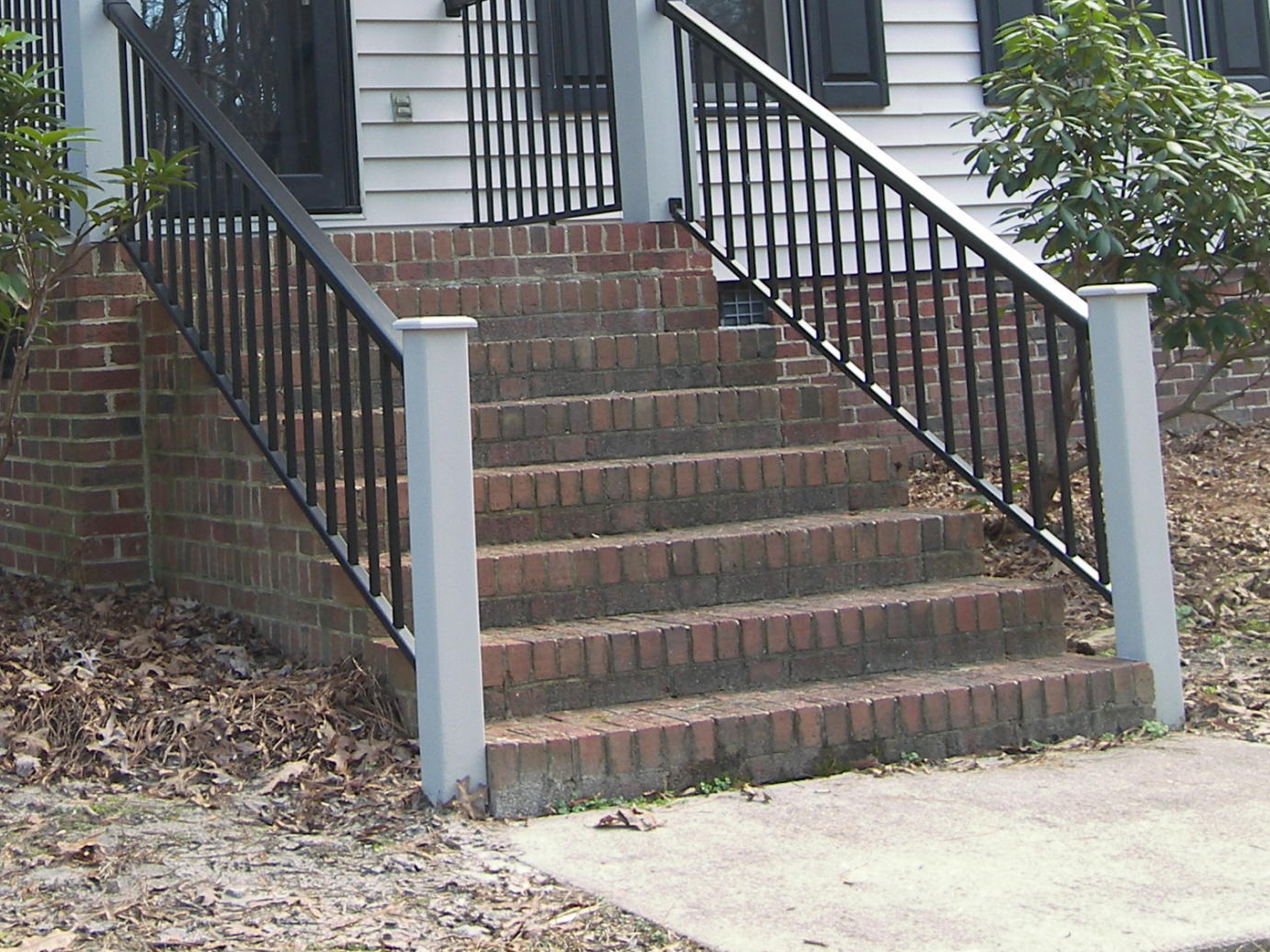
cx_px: 334
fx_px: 2531
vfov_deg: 20.5
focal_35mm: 69
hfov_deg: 27.8
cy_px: -47
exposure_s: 1/50
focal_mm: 6.8
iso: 50
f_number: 3.2
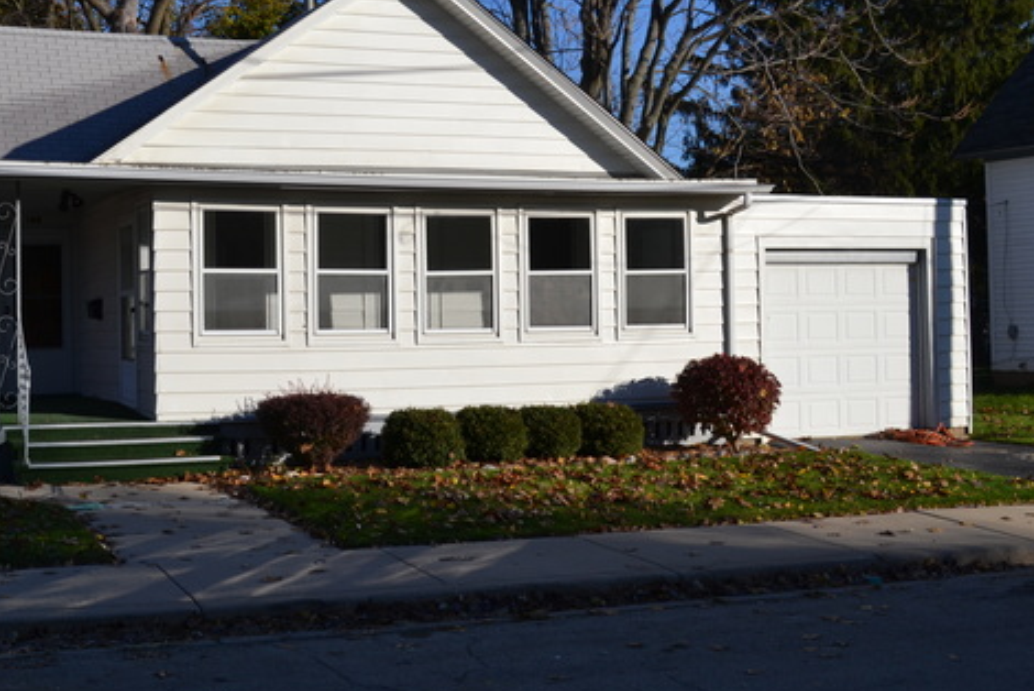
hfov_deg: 39.9
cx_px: 361
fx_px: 1408
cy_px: 259
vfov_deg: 27.5
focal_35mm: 49
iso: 100
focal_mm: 24
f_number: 8
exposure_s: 1/250
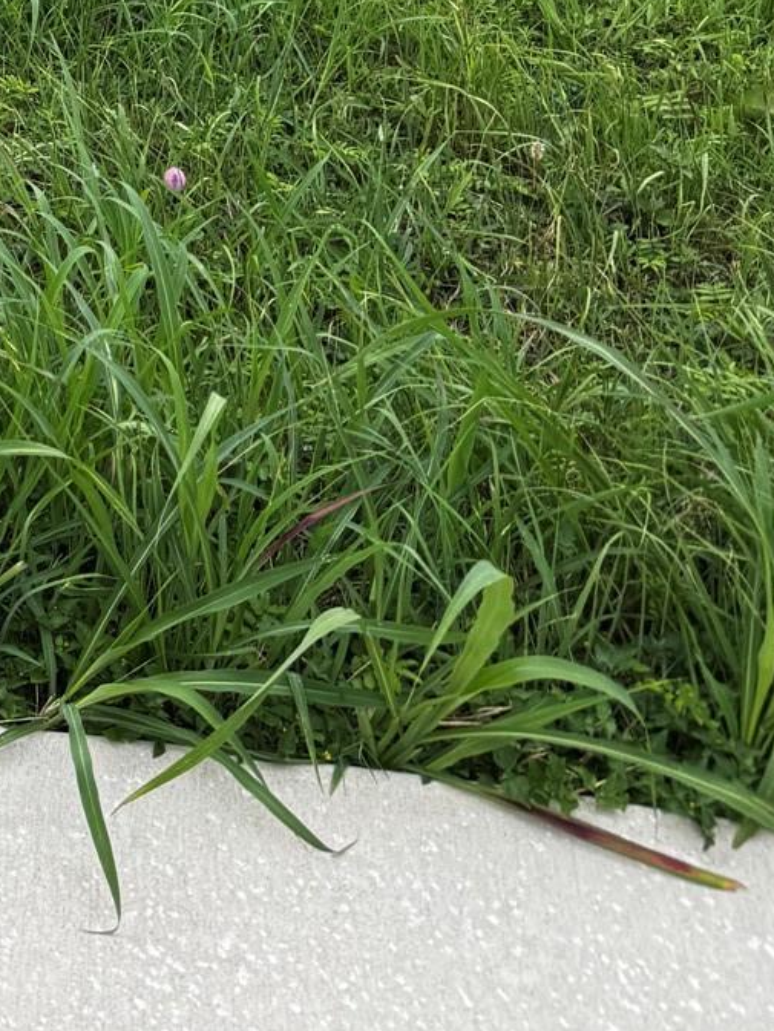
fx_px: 2176
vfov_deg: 22.2
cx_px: -379
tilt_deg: -10.5
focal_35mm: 73
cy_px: -496
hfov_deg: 18.0
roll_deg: -0.8
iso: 80
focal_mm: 6.76
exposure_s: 1/747
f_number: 1.78
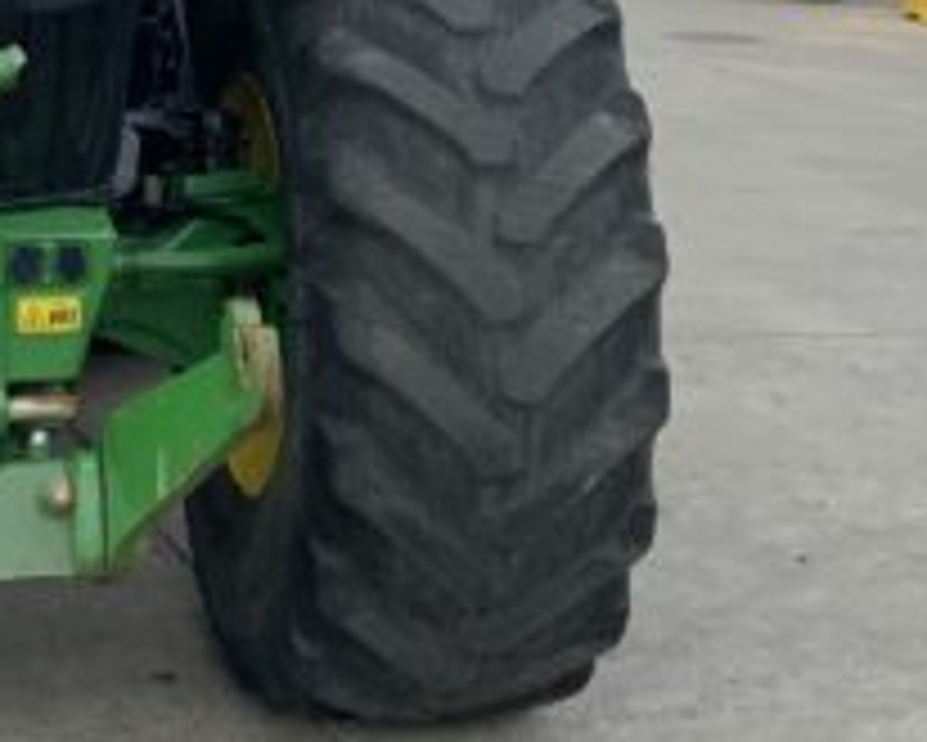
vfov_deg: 16.8
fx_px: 2415
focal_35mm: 88
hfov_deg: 21.1
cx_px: 50
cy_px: -112
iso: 16
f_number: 1.8
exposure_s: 1/1195
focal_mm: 3
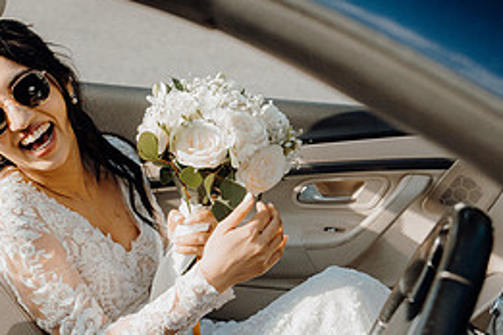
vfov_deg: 17.0
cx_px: 102
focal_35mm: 80
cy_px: 238
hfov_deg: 25.0
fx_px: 1118
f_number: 3.5
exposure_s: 1/500
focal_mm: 36
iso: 125
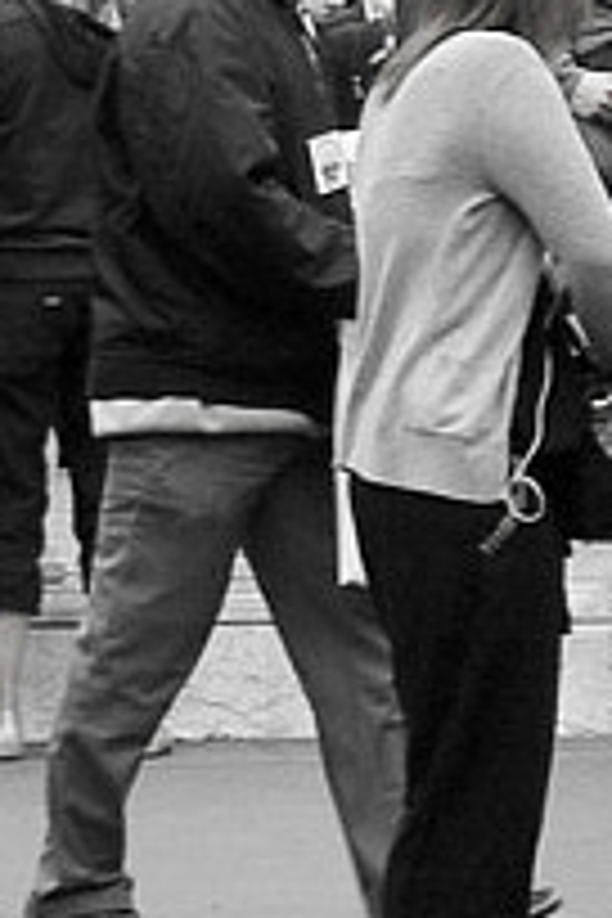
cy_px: -436
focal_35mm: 282
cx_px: 2315
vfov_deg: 7.2
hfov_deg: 4.5
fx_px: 7190
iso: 200
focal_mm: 24
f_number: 8
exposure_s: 1/180
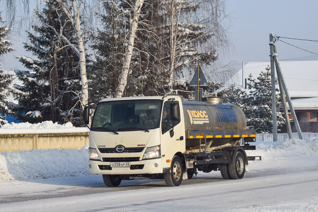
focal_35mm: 82
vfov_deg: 16.6
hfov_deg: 24.6
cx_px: 159
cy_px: 106
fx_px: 729
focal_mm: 55
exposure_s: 1/800
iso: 100
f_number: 6.3
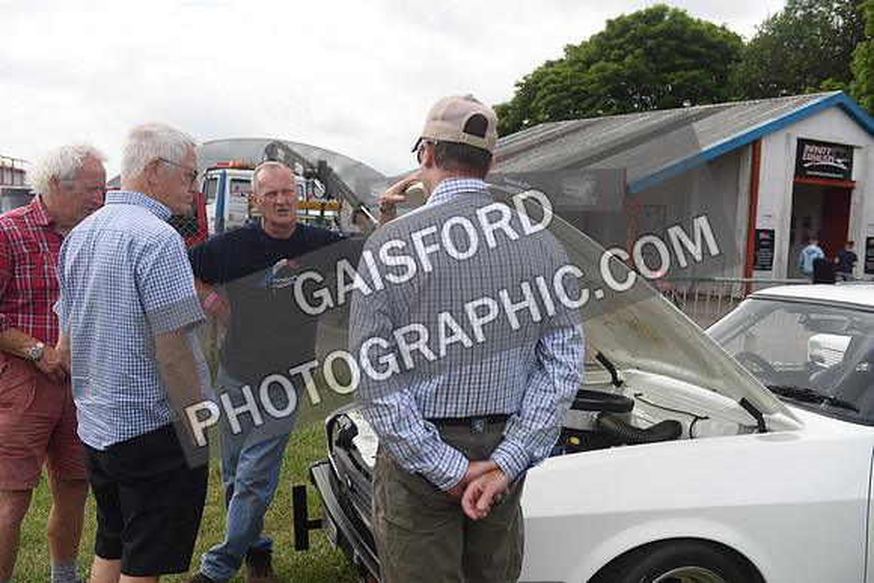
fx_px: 923
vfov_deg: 35.1
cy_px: 292
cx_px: 437
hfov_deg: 50.7
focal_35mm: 38
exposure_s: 1/1000
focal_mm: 38
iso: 560
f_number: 4.5
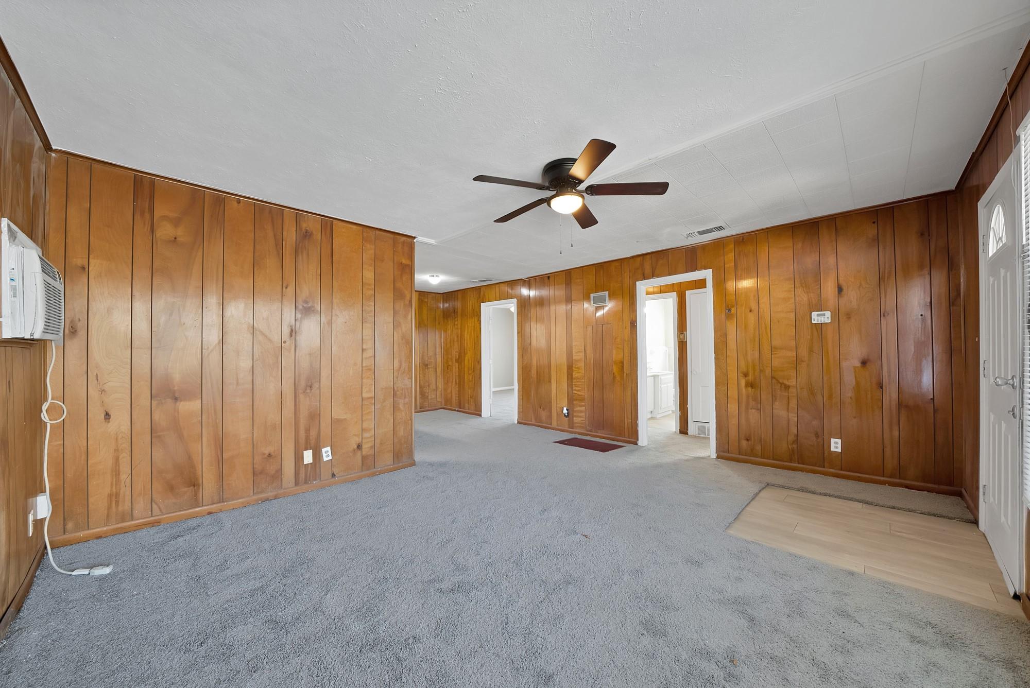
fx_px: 344
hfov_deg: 112.6
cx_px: 515
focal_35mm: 12
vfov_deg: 90.1
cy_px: 344
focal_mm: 12
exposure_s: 1/2.5
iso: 640
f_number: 9
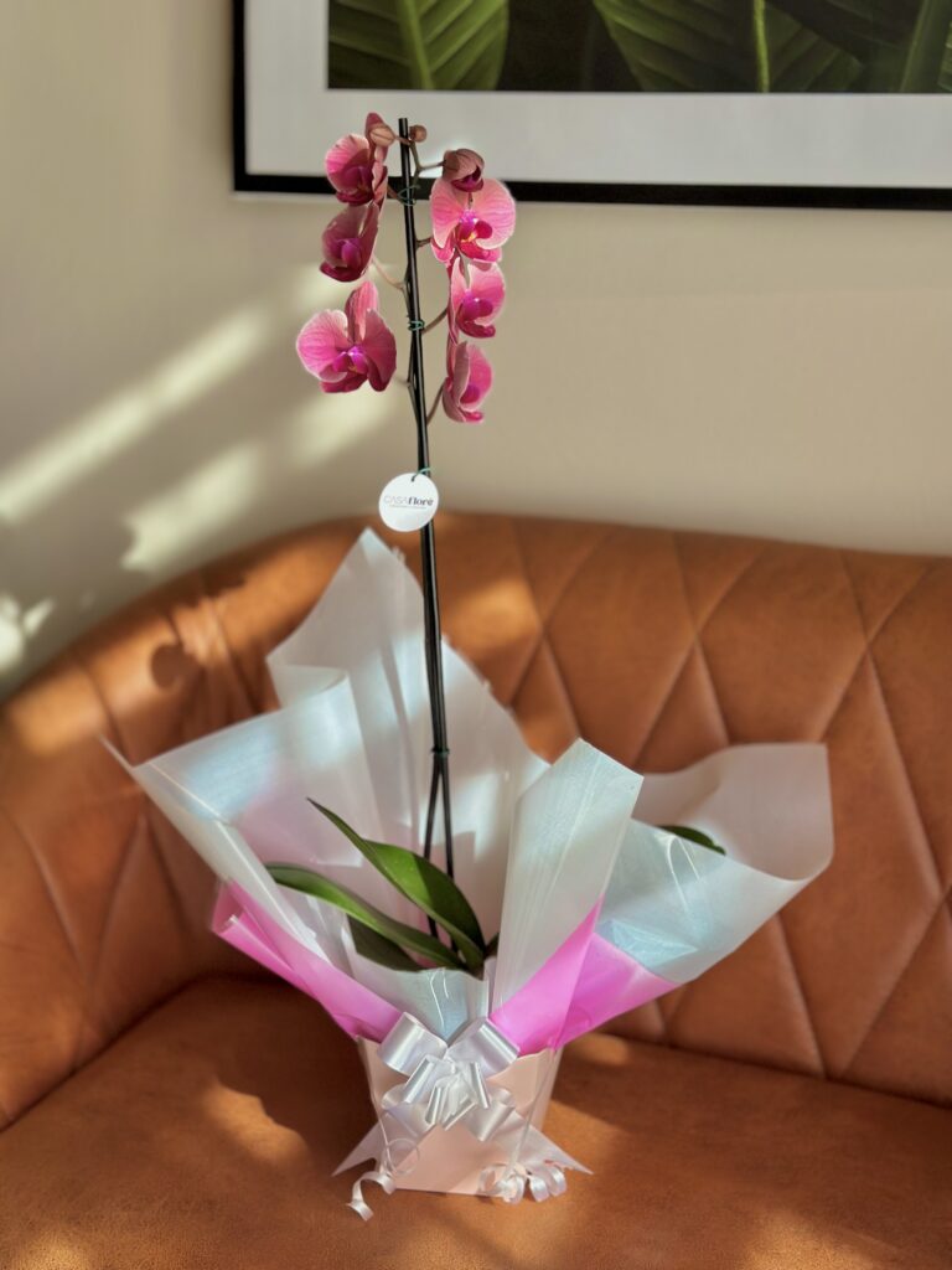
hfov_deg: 30.3
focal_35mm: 48
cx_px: 476
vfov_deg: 39.7
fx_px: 1760
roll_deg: -2.0
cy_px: 635
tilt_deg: -13.9
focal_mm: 6.86
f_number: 1.78
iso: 80
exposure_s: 1/1613
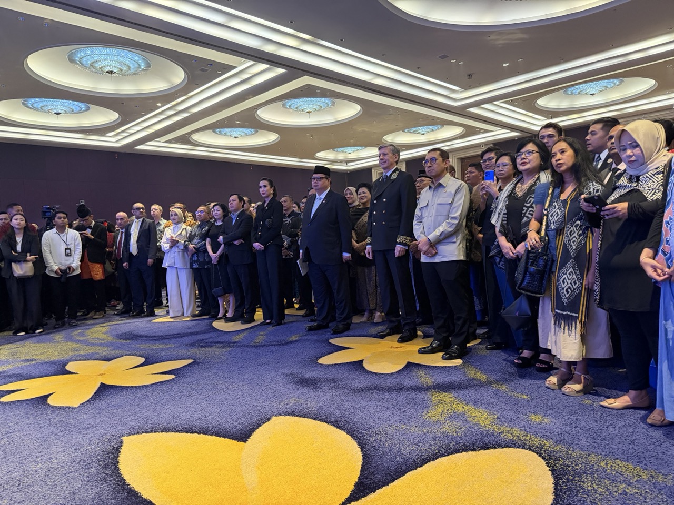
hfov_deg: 71.6
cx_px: 337
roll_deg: +2.8
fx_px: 467
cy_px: 252
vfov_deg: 56.8
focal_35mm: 24
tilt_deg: -1.3
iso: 640
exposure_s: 1/60
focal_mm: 6.76
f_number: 1.78
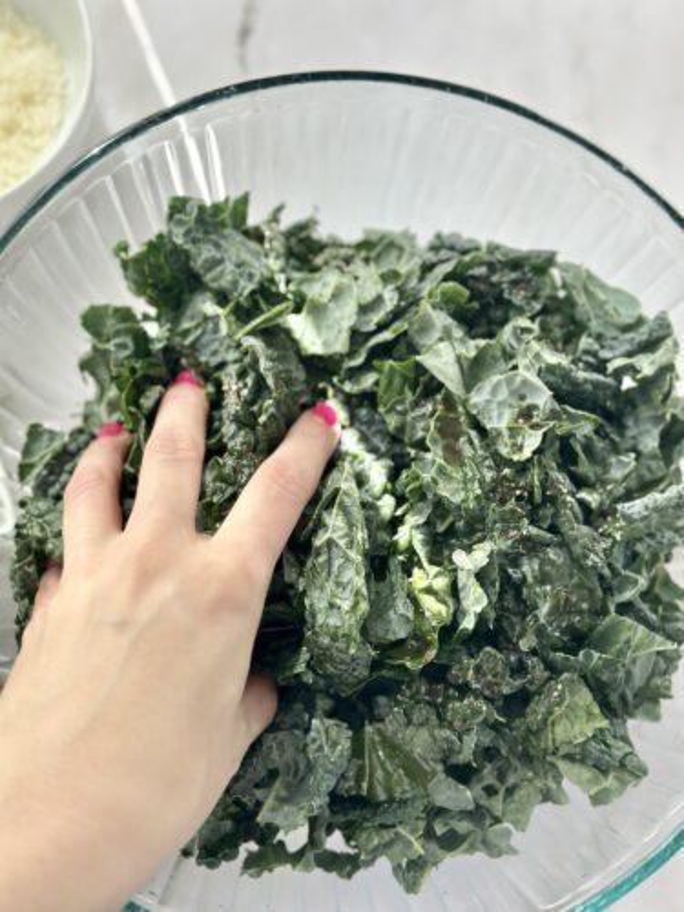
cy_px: 456
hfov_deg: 30.3
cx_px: 342
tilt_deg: -76.4
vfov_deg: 39.7
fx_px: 1265
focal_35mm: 48
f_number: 1.78
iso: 80
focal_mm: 6.86
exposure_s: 1/651
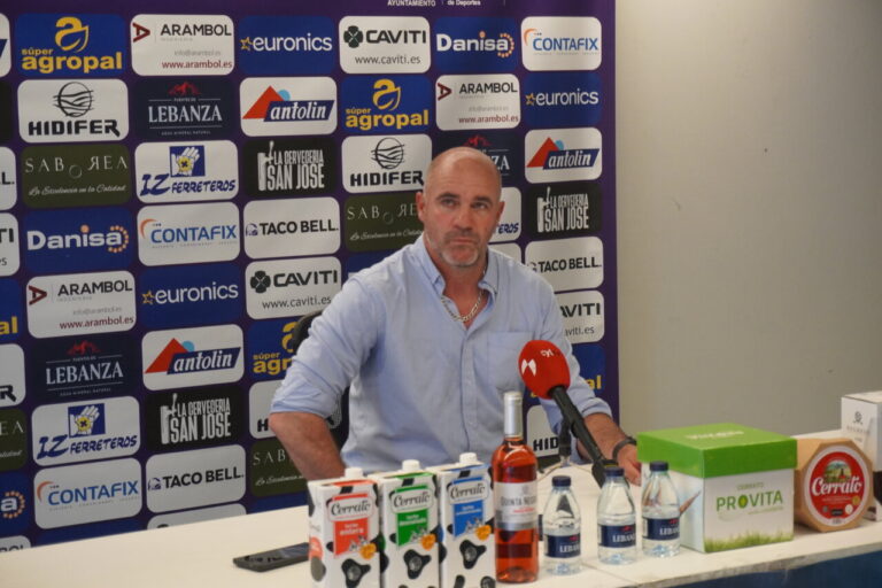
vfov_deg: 18.2
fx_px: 1837
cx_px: 441
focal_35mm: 75
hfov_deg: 27.0
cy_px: 294
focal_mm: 50
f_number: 5.6
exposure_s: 1/160
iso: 2500
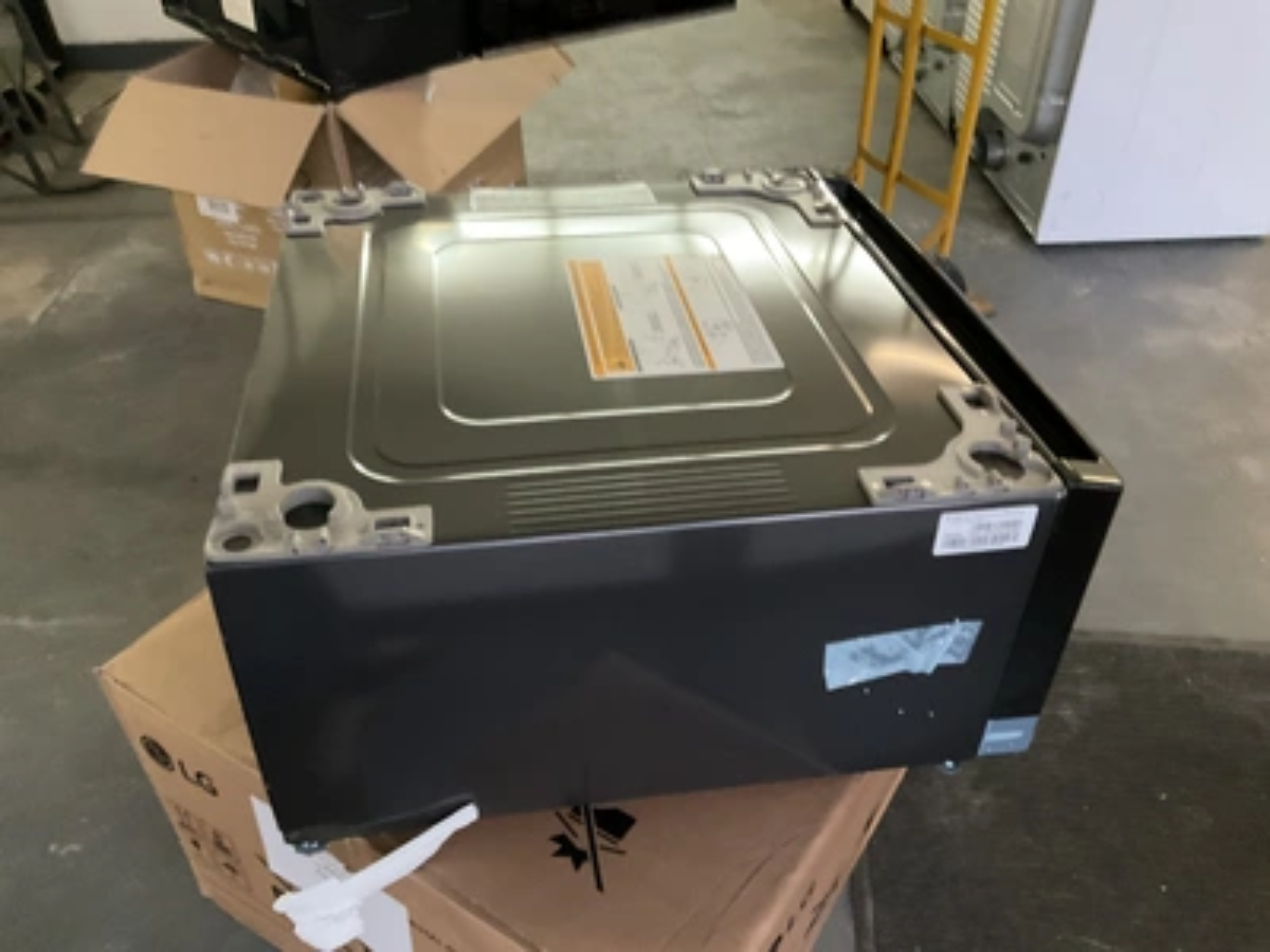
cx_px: 635
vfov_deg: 48.2
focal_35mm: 29
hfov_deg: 61.7
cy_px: 476
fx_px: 1064
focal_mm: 3
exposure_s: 1/30
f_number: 1.8
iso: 400
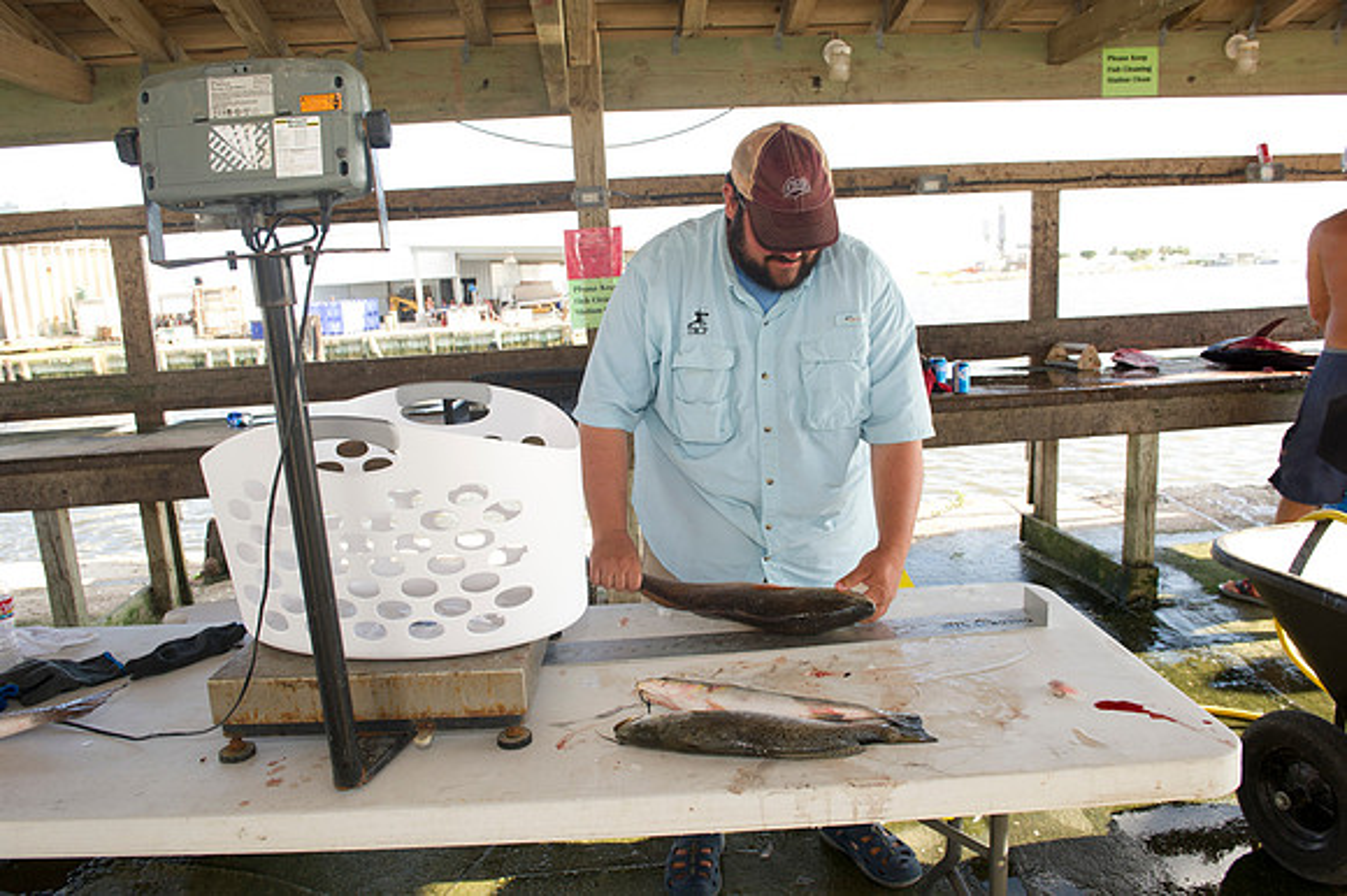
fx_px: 897
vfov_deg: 53.1
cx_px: 674
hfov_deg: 73.8
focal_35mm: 24
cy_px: 448
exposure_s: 1/125
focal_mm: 24
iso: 400
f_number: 7.1
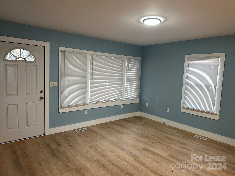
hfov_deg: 71.6
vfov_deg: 56.8
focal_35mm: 24
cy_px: 88
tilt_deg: -5.6
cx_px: 118
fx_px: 163
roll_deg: -2.3
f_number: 1.78
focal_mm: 6.86
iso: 125
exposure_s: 1/60
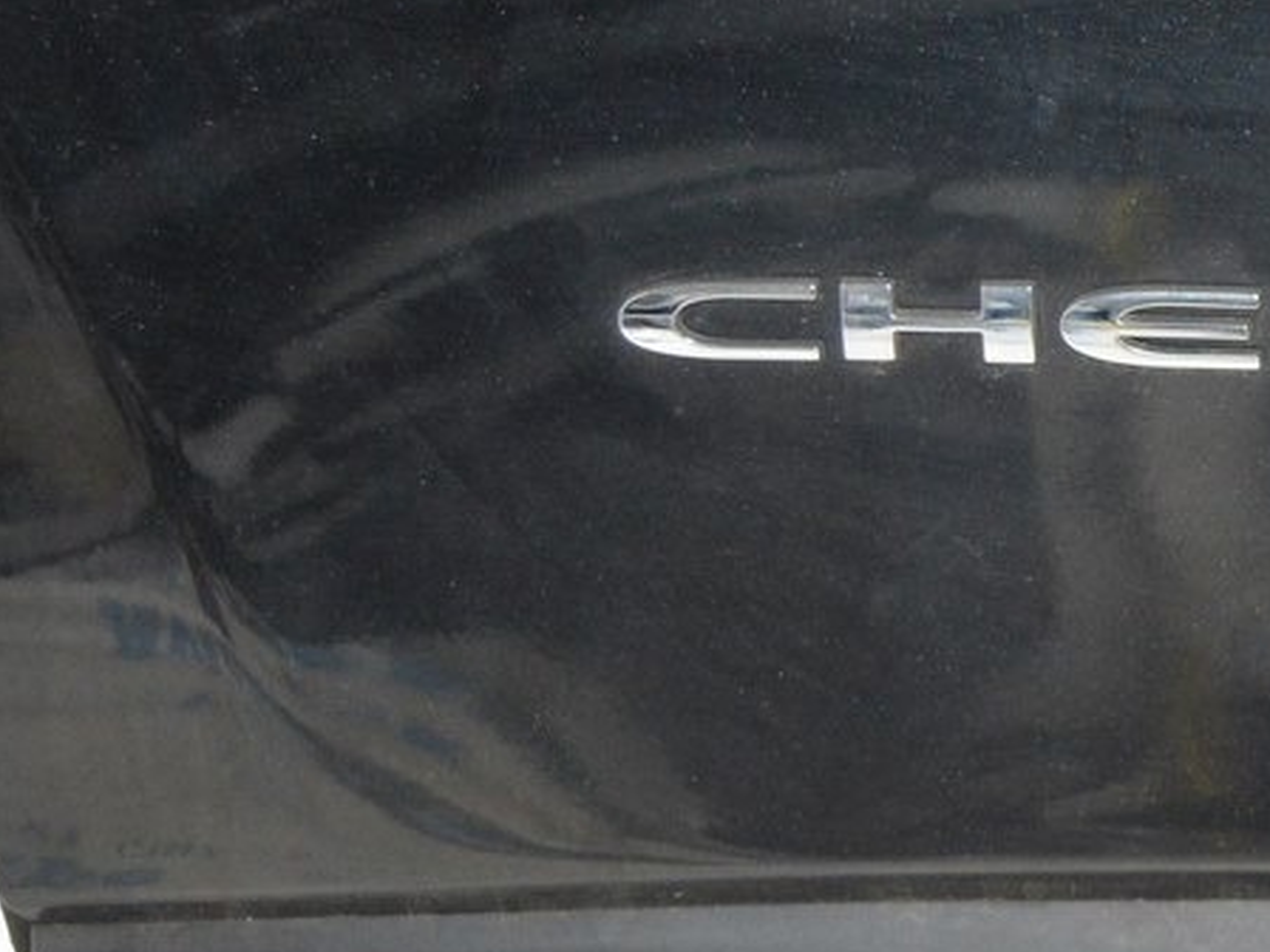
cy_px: 390
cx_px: 1437
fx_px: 3746
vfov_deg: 14.5
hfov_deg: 18.4
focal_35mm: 102
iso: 2800
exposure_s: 1/60
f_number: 4.2
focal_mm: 31
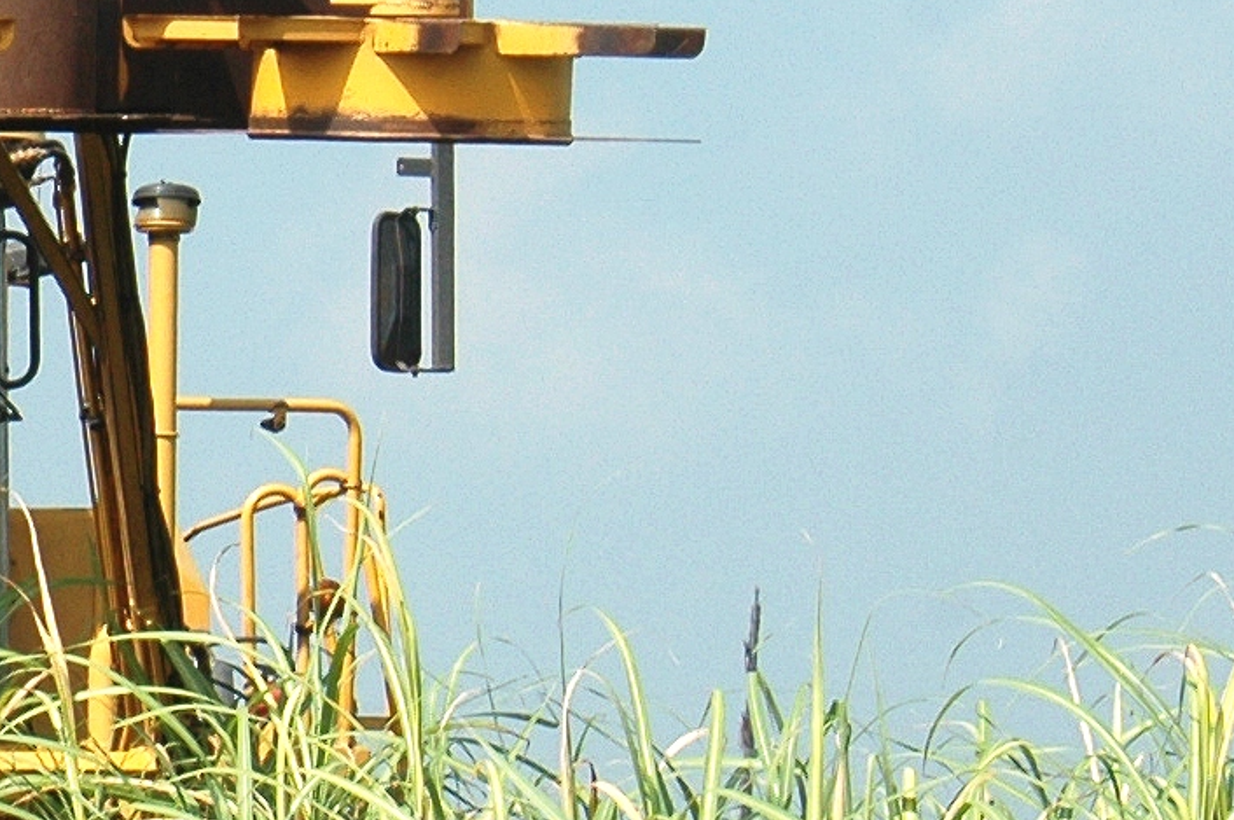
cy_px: 834
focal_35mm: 422
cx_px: -1302
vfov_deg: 3.2
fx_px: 14448
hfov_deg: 4.8
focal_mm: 66
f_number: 10
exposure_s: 1/400
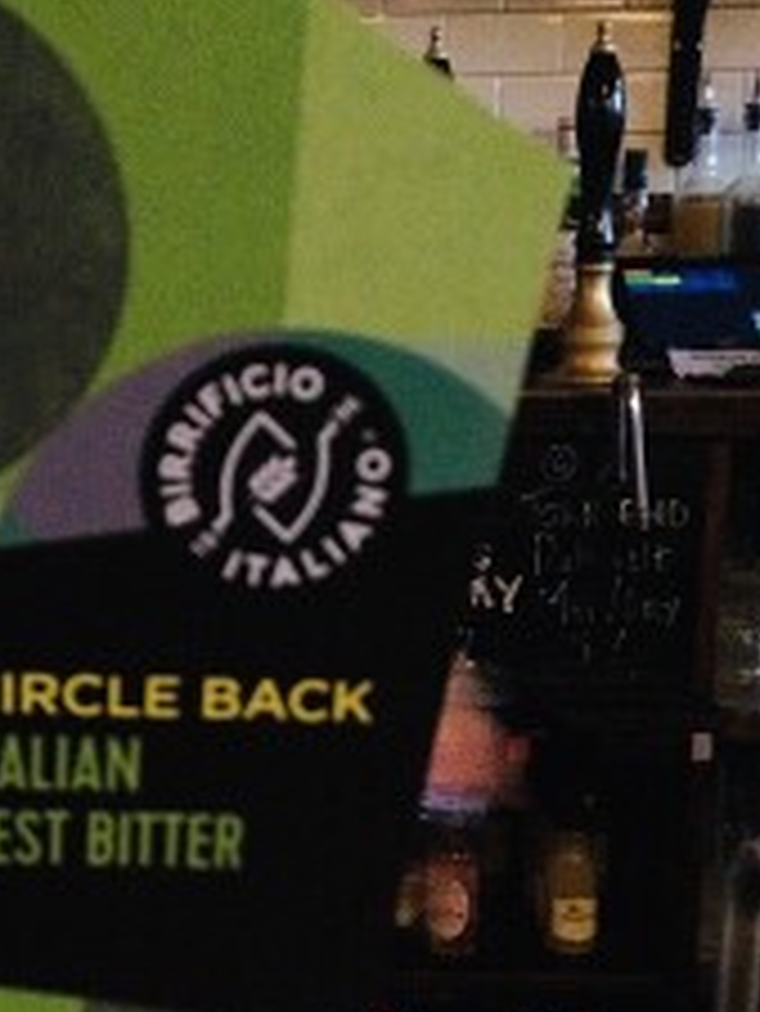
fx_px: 1609
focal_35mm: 55
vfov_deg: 34.9
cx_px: 99
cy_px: 571
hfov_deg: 25.9
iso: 800
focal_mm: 3.3
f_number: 2.4
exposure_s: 1/17
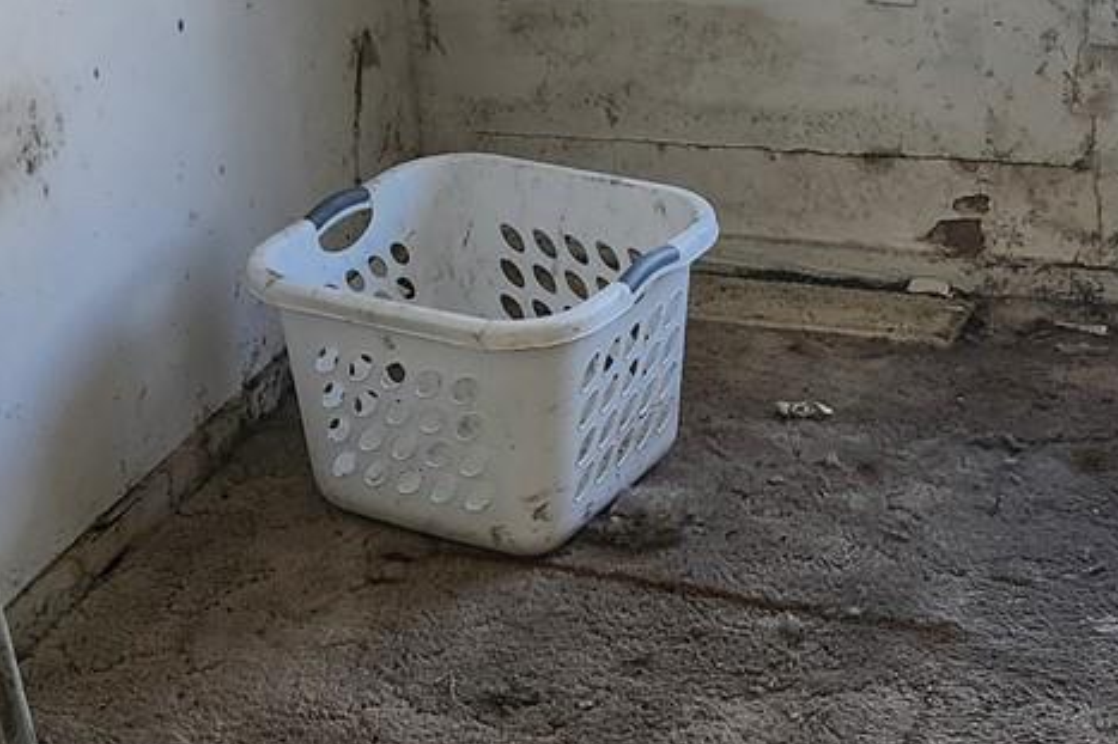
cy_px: 189
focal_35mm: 82
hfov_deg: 24.8
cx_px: 610
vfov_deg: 16.6
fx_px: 2546
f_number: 1.8
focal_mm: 6.4
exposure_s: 1/180
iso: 100
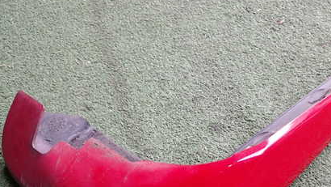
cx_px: 189
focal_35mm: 51
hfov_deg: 40.5
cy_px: 158
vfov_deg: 23.1
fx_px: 448
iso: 200
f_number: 2.4
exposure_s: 1/100
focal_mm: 5.79
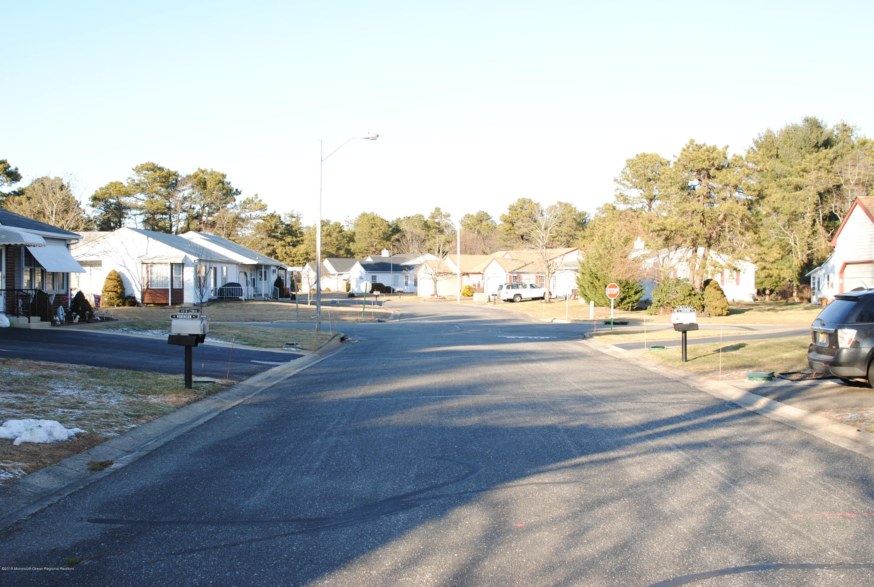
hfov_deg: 53.0
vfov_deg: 37.0
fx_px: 876
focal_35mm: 36
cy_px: 294
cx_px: 437
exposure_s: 1/200
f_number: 5
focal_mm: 24
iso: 100
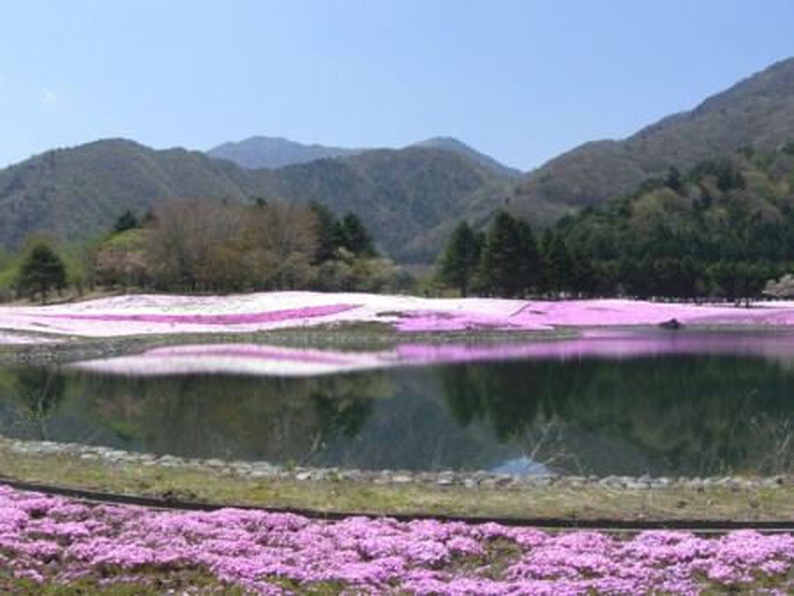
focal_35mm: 38
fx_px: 872
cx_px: 397
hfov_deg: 49.0
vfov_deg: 37.8
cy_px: 298
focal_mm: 7.9
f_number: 4
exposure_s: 1/640
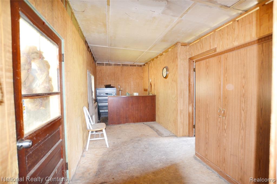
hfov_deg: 100.4
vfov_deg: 77.3
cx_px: 138
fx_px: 115
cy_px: 92
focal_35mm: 15
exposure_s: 1/60
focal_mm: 10
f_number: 3.5
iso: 1600
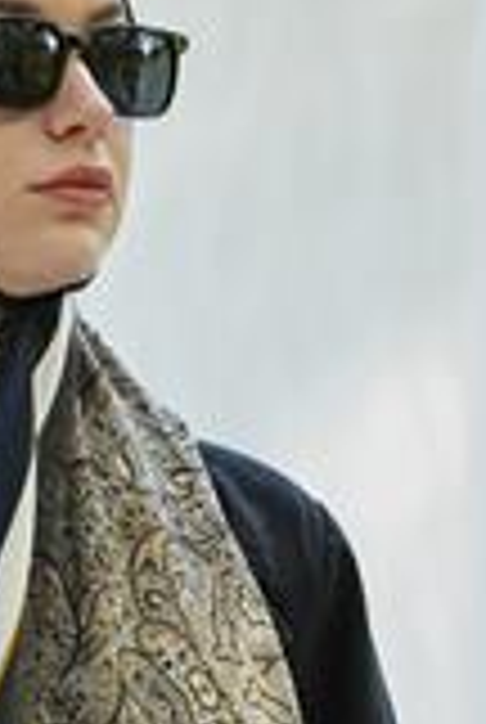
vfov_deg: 5.5
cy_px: 666
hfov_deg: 3.7
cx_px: -54
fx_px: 7541
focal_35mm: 374
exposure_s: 1/125
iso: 500
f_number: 5.6
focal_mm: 130
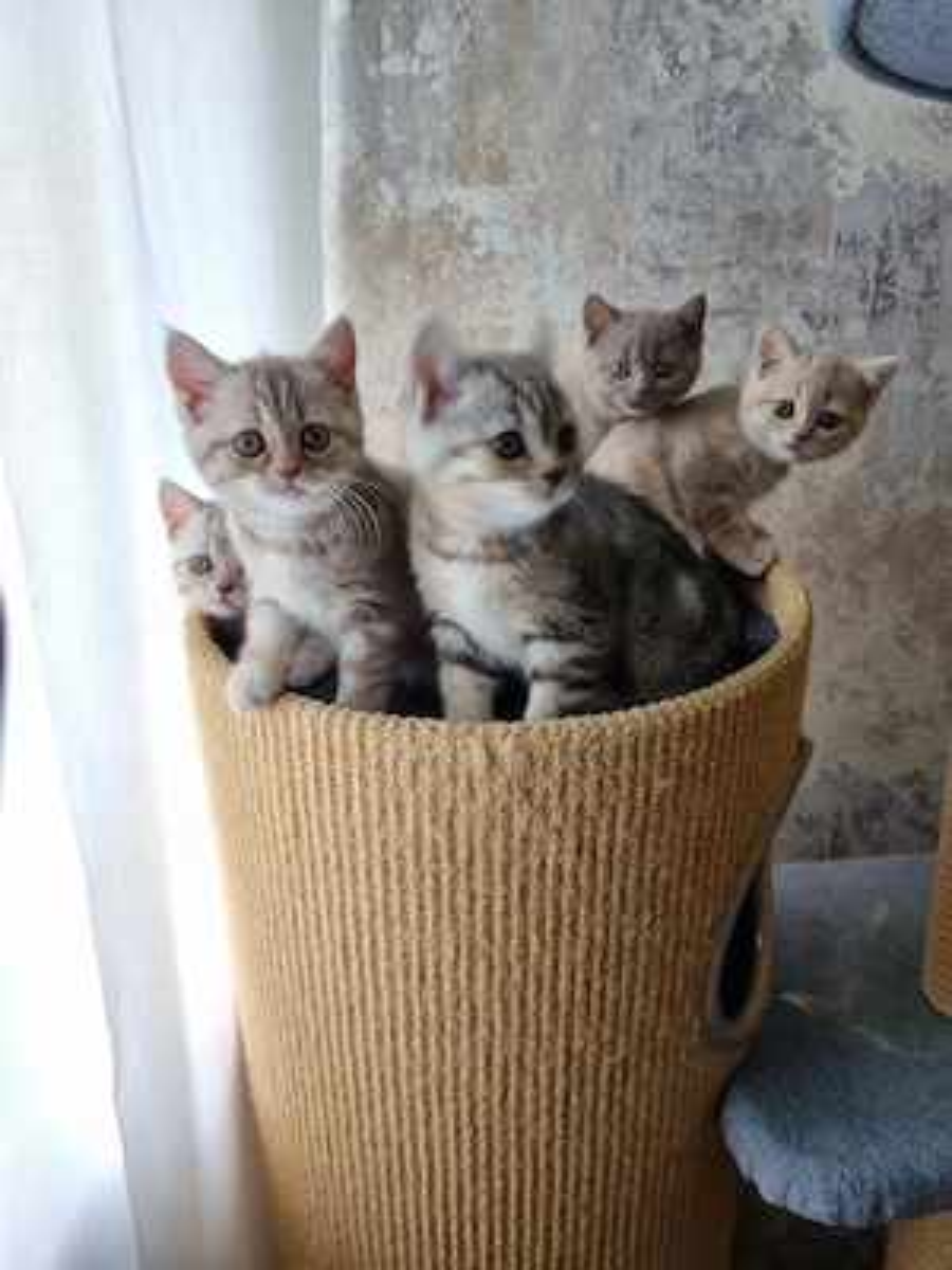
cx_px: 476
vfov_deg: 67.3
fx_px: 953
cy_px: 635
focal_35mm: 26
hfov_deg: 53.1
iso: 80
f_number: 1.8
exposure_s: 1/100
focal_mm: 5.4
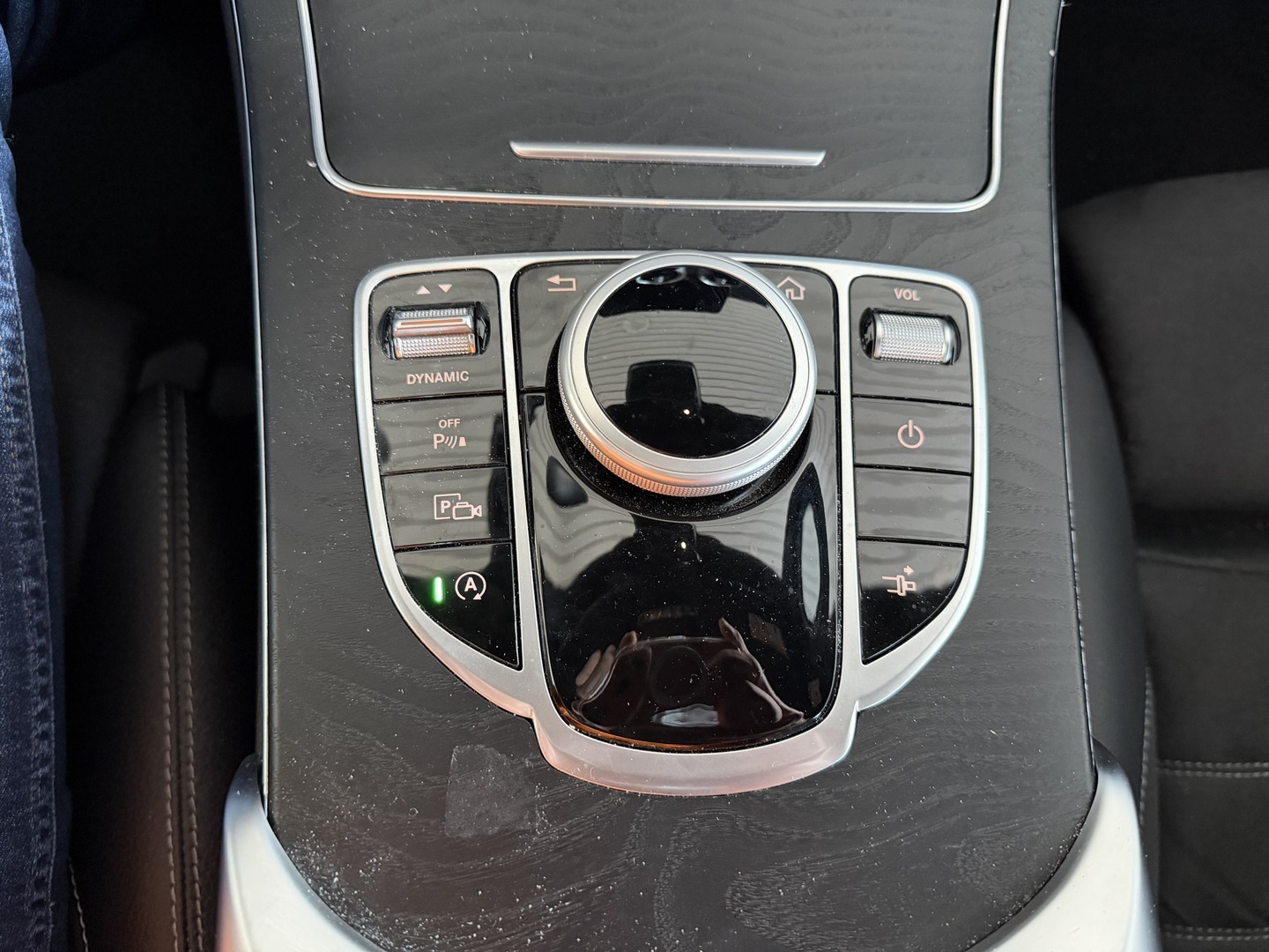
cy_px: 476
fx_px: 880
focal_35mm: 24
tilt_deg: -72.8
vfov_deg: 56.8
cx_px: 634
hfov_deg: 71.6
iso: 800
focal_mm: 6.76
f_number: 1.78
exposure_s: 1/45
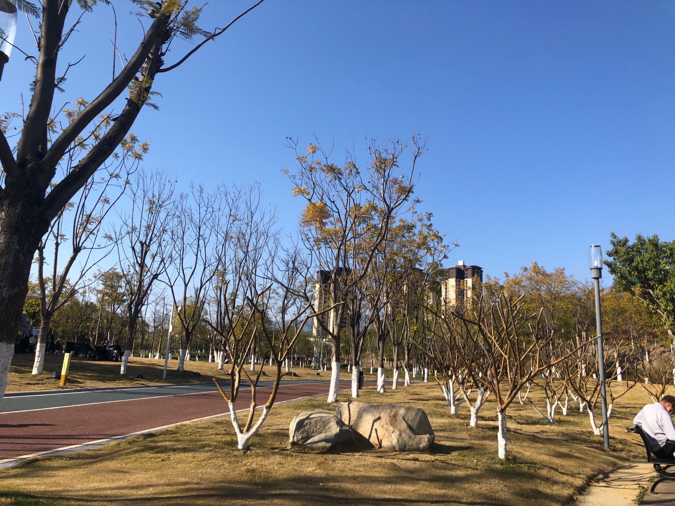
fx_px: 546
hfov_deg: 63.4
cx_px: 338
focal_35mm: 28
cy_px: 253
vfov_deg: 49.7
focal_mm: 4
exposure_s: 1/1548
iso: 20
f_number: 1.8
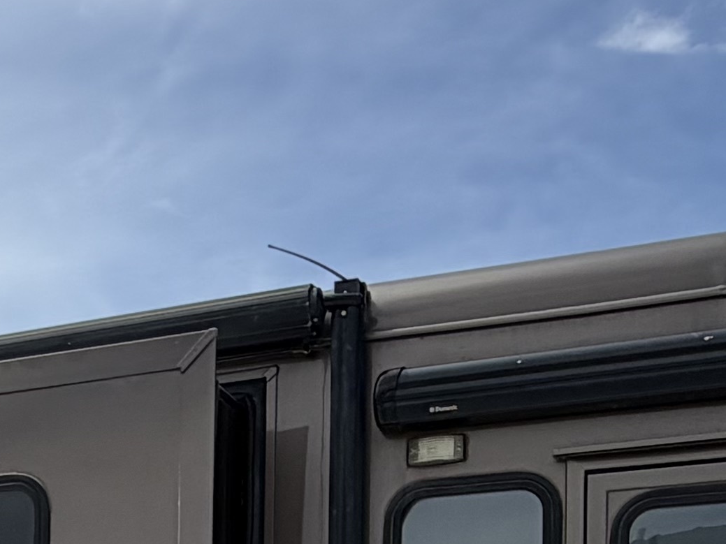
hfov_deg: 24.0
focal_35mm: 77
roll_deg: -0.8
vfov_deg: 16.9
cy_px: 876
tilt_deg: -0.2
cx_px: -27
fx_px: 1615
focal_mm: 2.22
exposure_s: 1/1431
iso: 25
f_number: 2.2
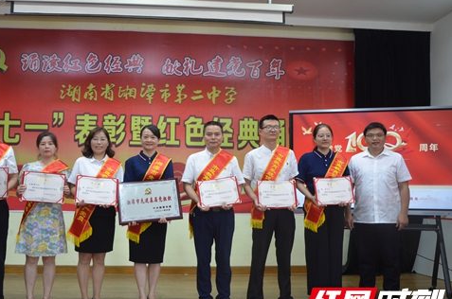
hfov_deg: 48.6
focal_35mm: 40
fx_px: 497
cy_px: 164
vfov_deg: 33.5
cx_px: 179
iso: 800
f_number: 3.8
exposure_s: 1/40
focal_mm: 21
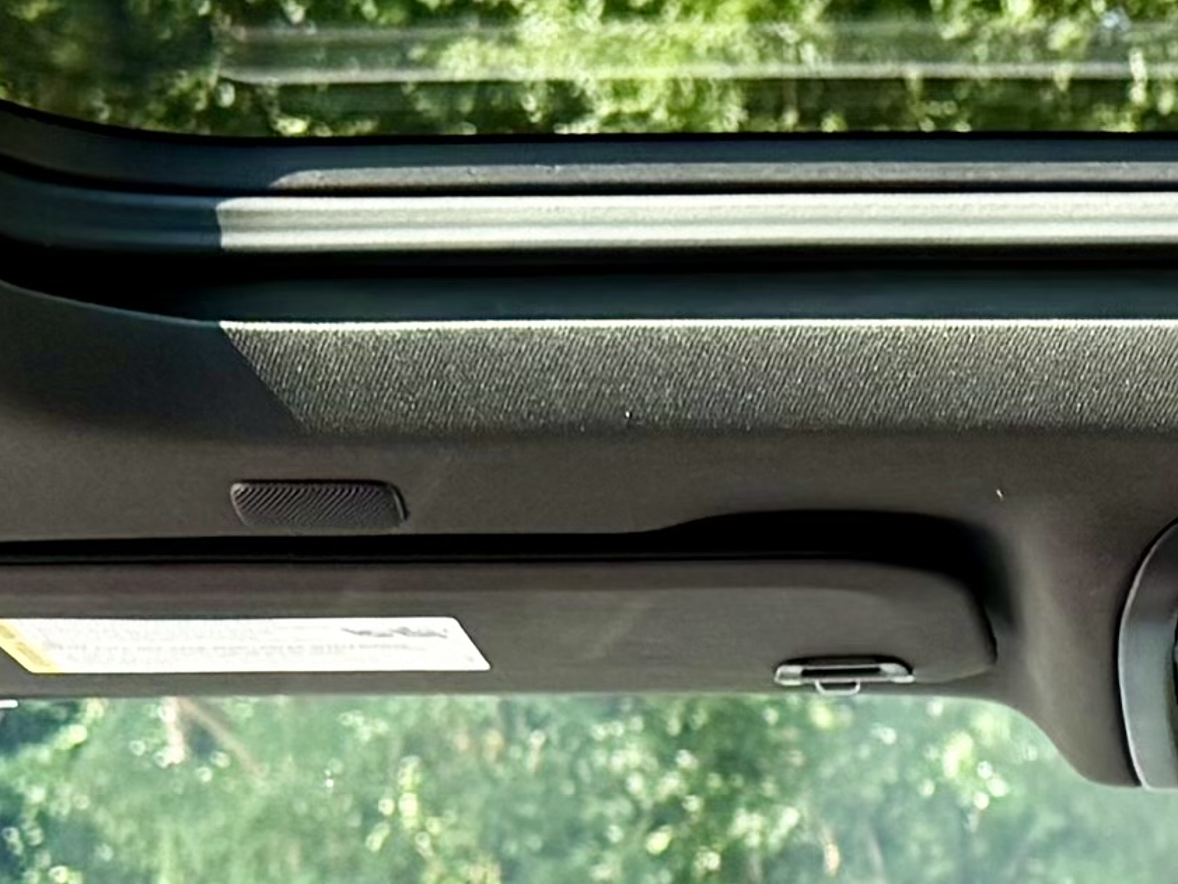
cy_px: 1285
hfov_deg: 11.6
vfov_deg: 8.9
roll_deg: +1.8
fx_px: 5548
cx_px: 1823
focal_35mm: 163
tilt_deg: -3.5
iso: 125
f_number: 1.78
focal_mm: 6.76
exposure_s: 1/222
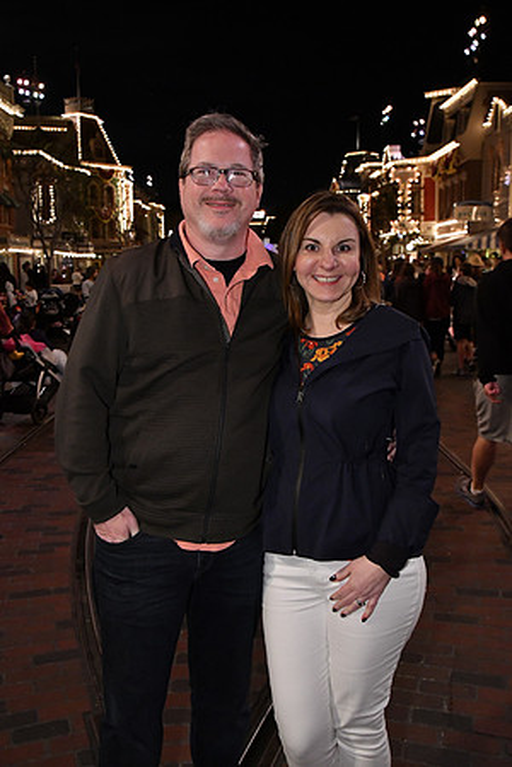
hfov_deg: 35.9
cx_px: 256
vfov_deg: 51.9
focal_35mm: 37
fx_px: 789
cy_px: 384
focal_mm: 25
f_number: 5.6
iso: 3200
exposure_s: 1/50
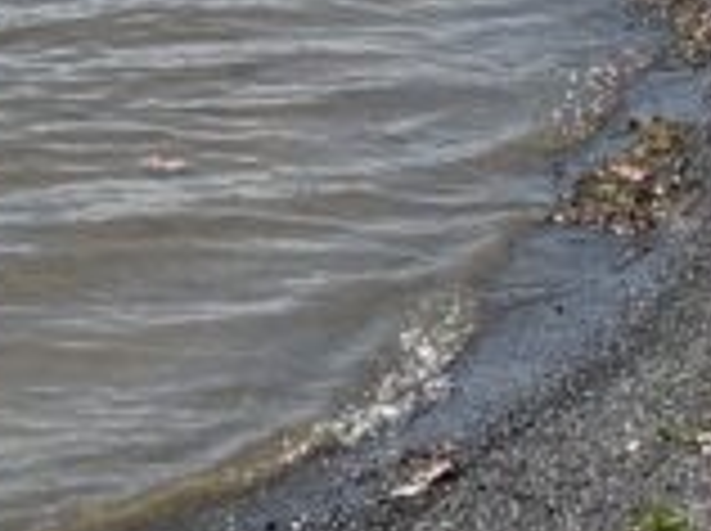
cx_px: 436
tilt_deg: -1.0
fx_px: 3466
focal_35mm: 169
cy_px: -837
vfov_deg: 8.0
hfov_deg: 11.7
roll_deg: -2.4
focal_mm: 5.7
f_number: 1.5
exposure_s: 1/8000
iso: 50
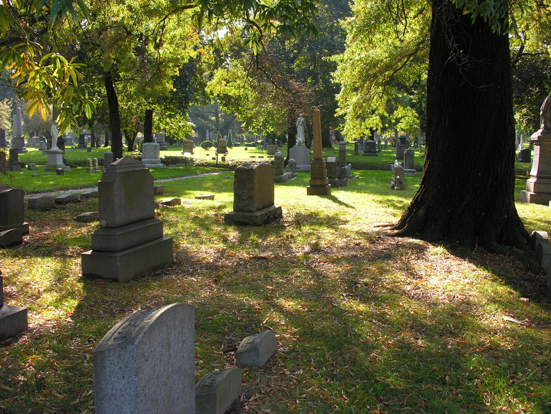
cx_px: 276
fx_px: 557
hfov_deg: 52.6
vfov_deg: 40.7
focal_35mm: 35
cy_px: 207
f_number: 4
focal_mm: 8.9
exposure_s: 1/65
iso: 50
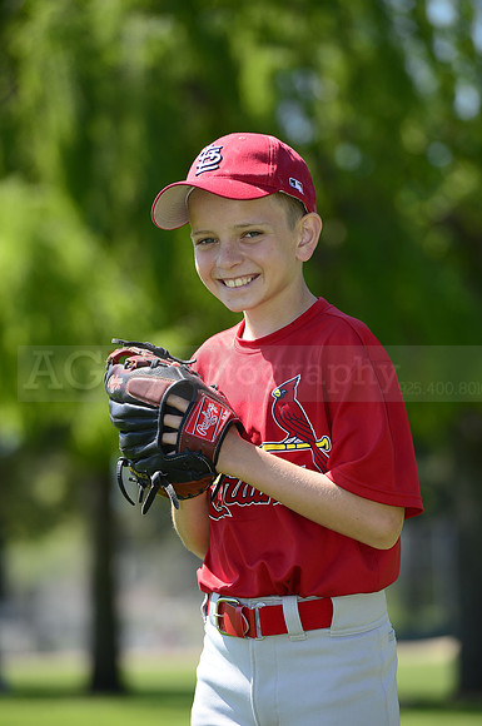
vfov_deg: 10.3
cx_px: 241
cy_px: 363
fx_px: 4028
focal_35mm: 200
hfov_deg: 6.8
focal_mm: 200
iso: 200
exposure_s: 1/500
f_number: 5.6
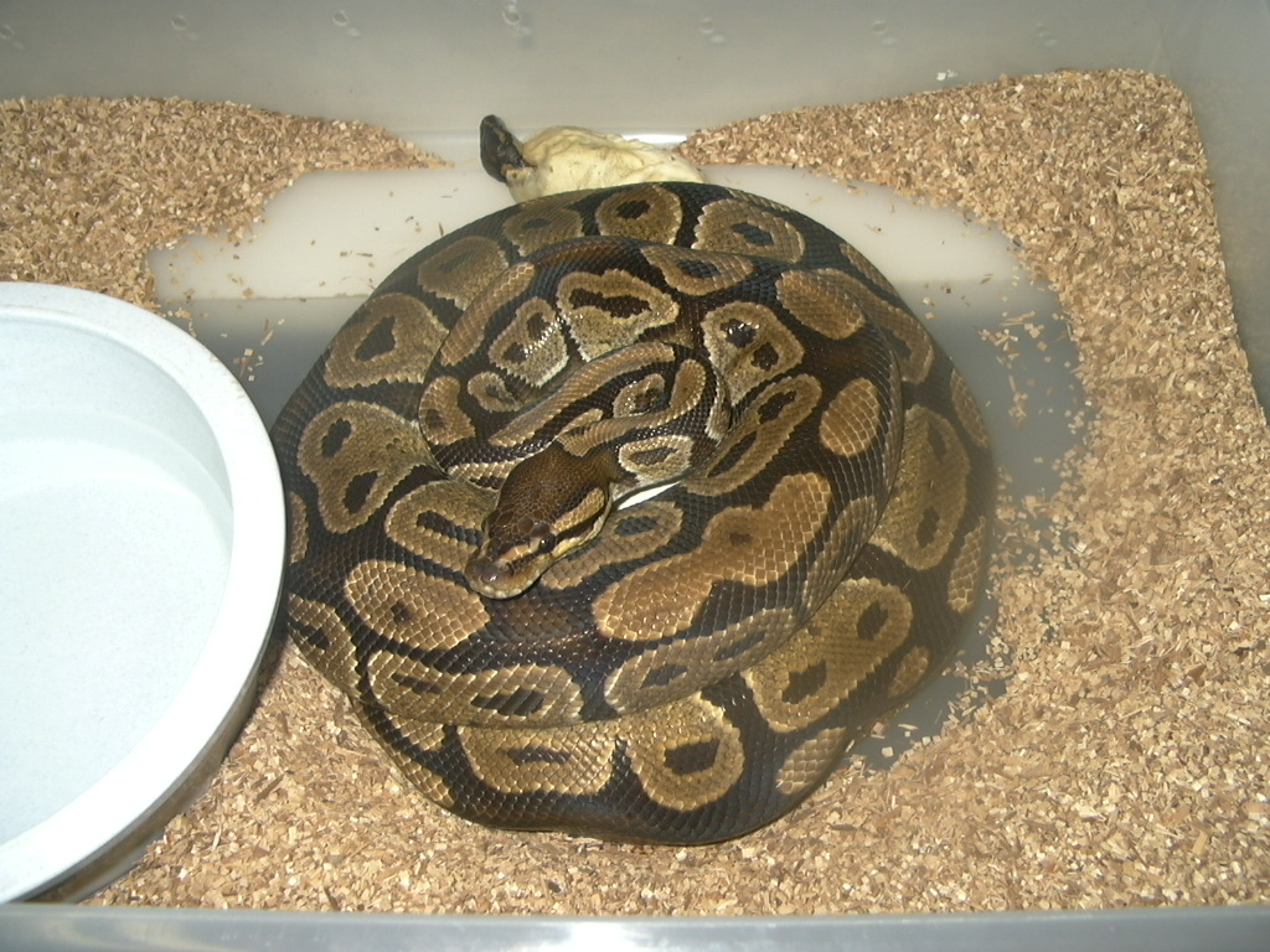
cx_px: 635
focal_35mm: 35
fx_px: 1284
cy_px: 476
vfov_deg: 40.7
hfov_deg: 52.6
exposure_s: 1/64.1
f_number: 2.8
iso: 100
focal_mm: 5.4
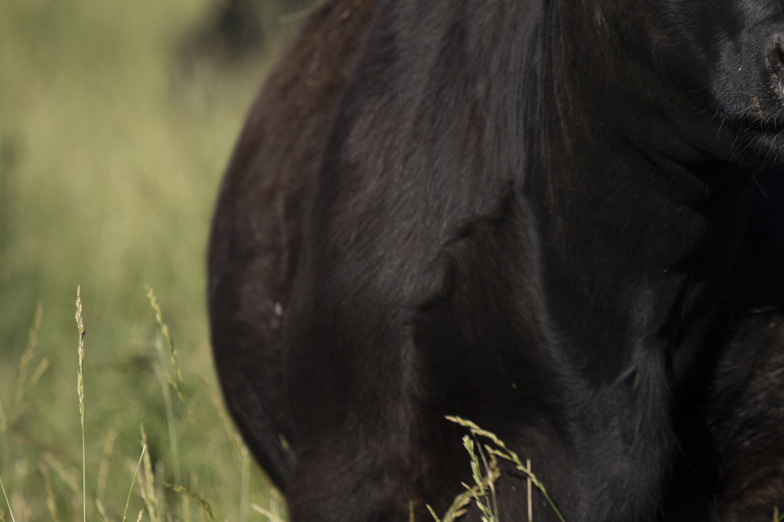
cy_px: 200
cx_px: 674
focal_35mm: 560
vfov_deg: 2.5
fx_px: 12195
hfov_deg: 3.7
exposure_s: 1/1000
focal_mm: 200
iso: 64
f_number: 2.8
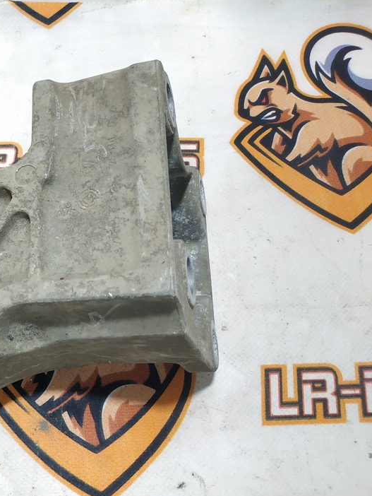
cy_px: 259
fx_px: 587
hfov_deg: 30.9
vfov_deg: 45.7
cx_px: -47
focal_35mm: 41
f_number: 1.9
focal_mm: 3.94
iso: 100
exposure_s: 1/50
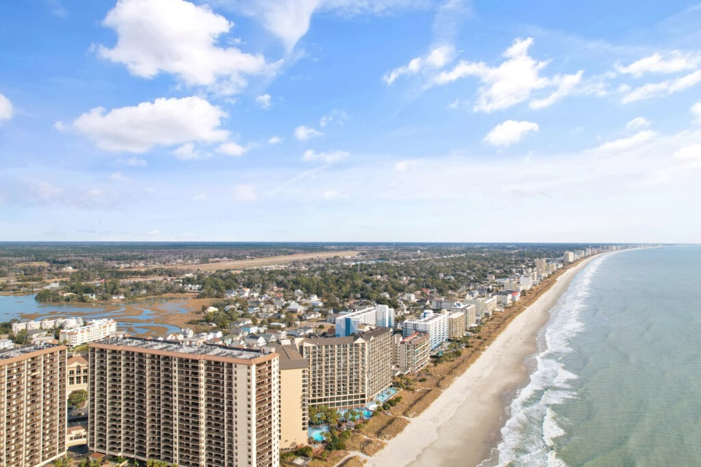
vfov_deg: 57.2
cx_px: 350
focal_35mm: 22
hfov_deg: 78.6
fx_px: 428
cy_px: 234
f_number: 2.8
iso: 100
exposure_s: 1/100
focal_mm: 8.38
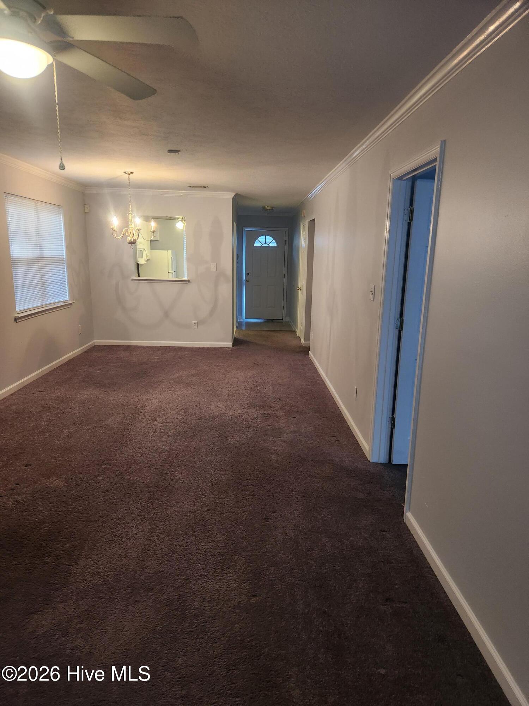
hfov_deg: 58.9
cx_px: 264
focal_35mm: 23
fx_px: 469
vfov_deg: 73.9
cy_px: 353
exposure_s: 1/120
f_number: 1.8
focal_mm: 5.4
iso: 400
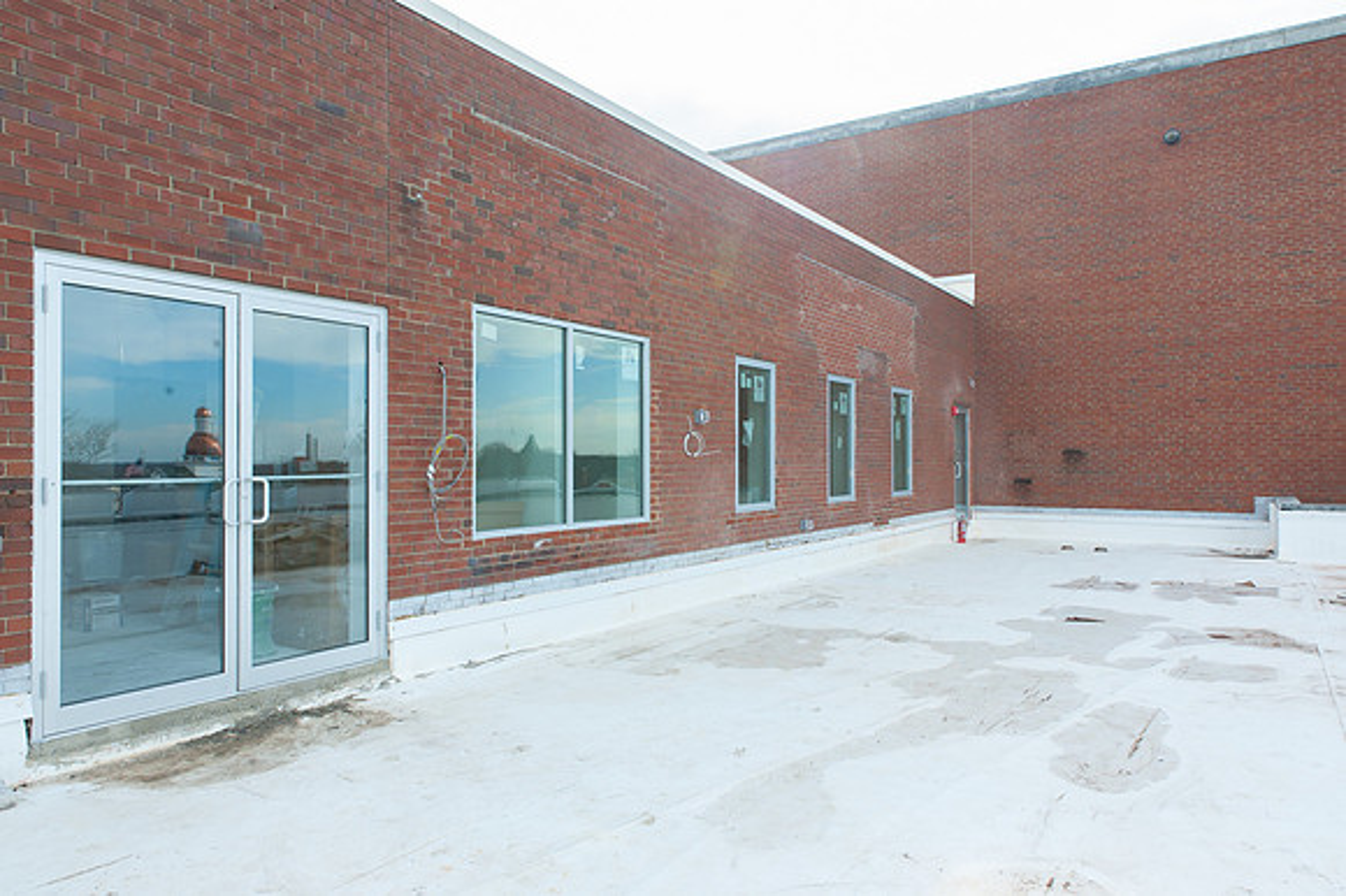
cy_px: 448
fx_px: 897
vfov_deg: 53.1
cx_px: 673
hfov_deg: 73.8
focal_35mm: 24
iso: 400
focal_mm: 24
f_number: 14
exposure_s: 1/200
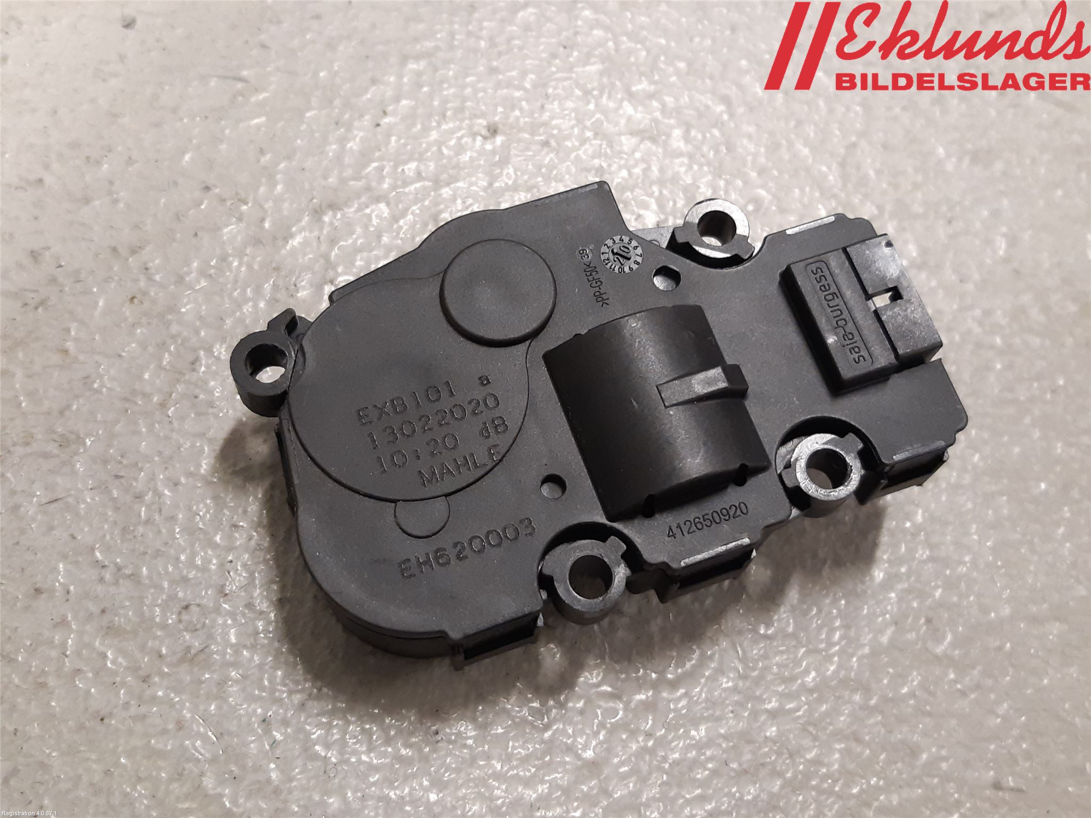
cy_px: 409
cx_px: 546
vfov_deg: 53.1
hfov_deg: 67.3
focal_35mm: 26
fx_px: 819
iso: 200
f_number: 1.7
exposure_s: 1/50
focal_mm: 3.93
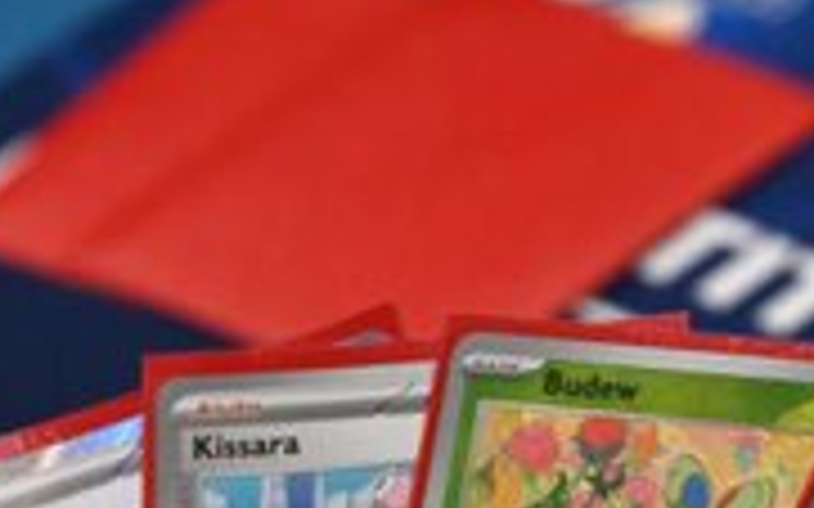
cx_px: 863
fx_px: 10024
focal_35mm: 452
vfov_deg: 2.9
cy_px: 877
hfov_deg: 4.6
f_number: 5
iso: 1600
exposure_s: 1/160
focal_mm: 120
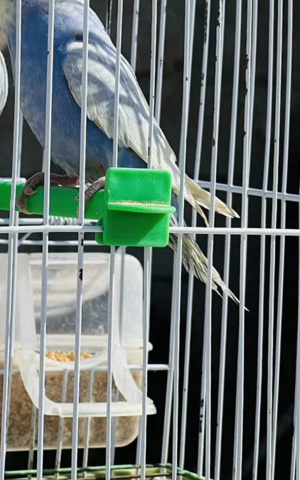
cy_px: 12
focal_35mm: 165
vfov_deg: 12.6
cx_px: 53
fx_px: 2158
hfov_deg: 7.9
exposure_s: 1/968
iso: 32
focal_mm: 9
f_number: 2.8
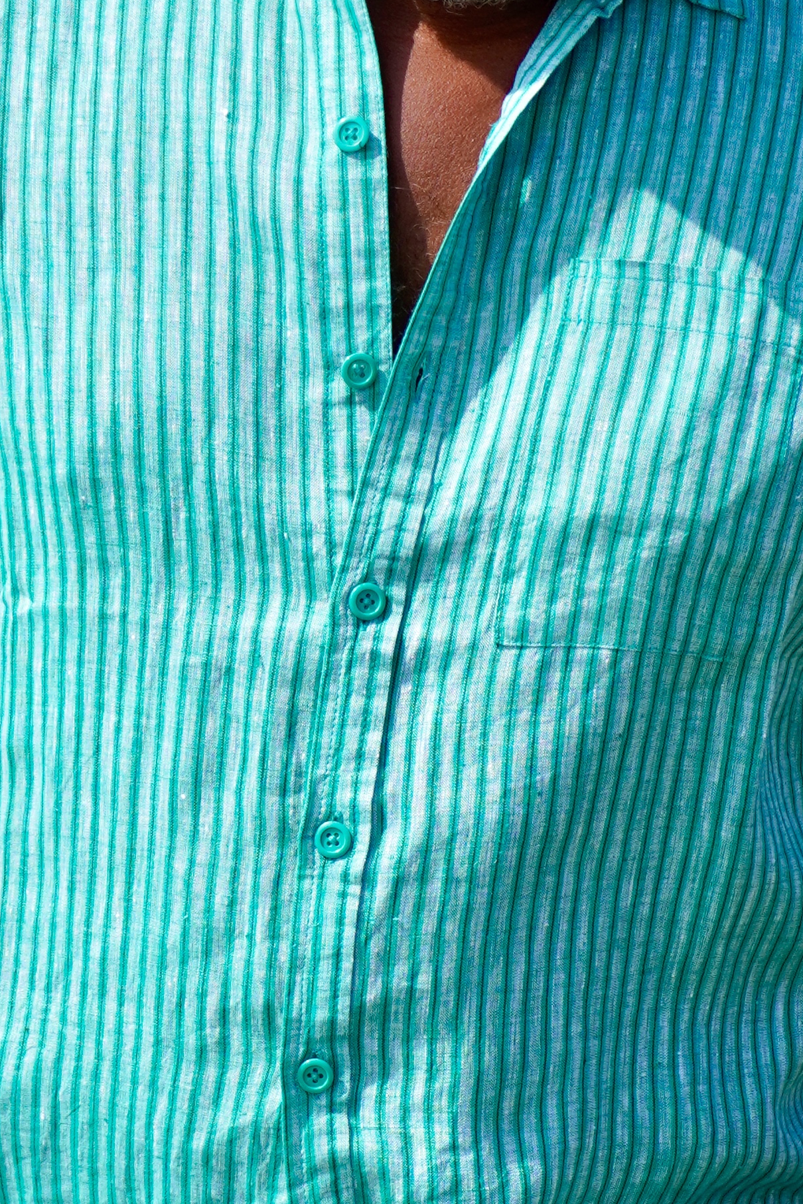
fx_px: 8297
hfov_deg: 5.5
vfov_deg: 8.3
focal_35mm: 248
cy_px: 817
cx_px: 222
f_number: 5.6
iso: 100
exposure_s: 1/640
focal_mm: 50
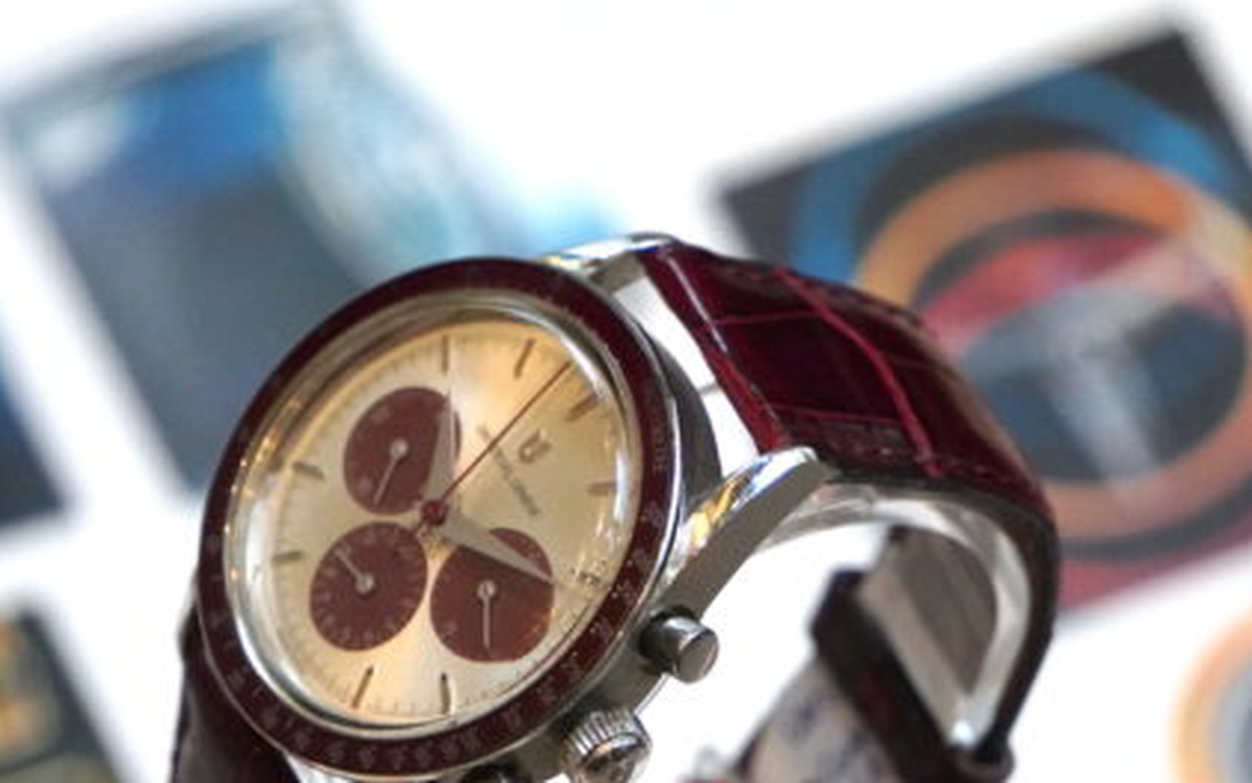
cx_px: 644
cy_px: 561
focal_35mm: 456
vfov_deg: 2.9
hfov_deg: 4.6
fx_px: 15563
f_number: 6.3
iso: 6400
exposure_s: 1/400
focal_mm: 210
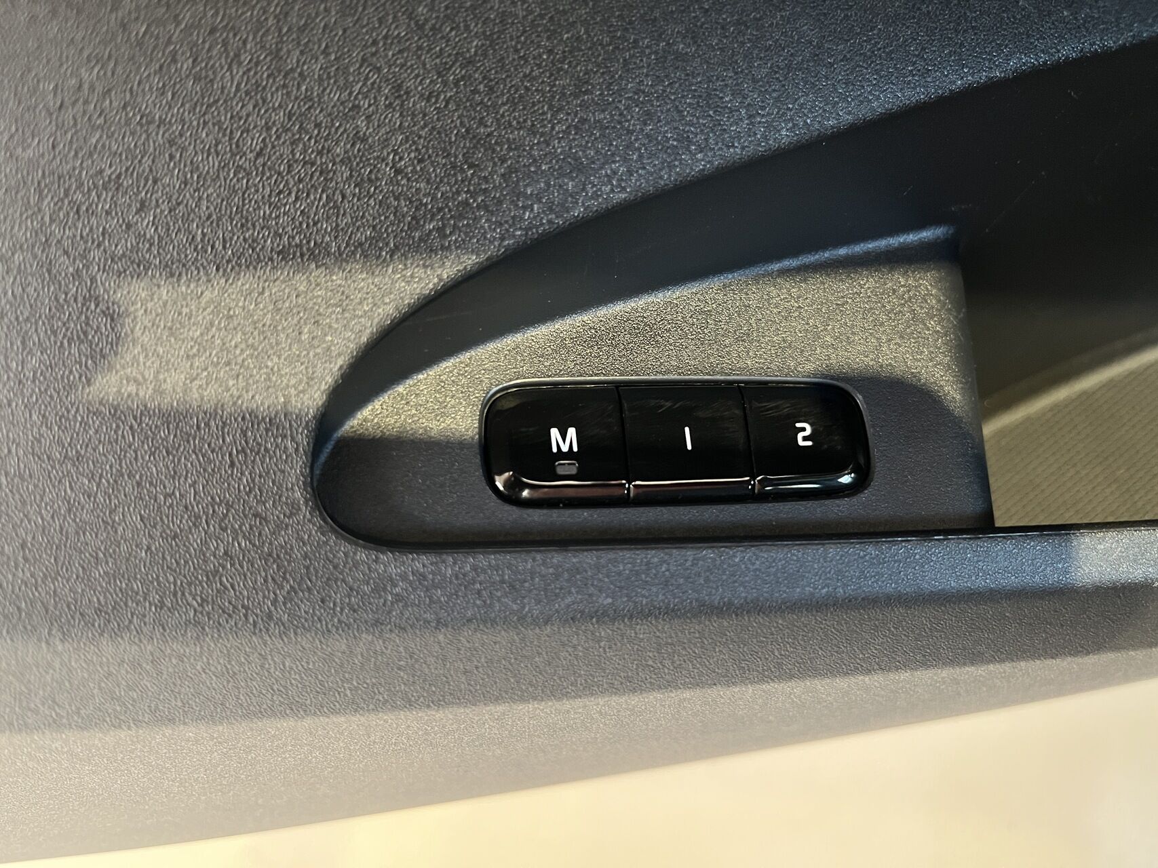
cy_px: 434
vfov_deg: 53.1
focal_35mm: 26
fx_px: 870
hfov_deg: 67.3
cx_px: 579
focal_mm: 5.1
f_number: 1.6
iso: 640
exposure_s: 1/25
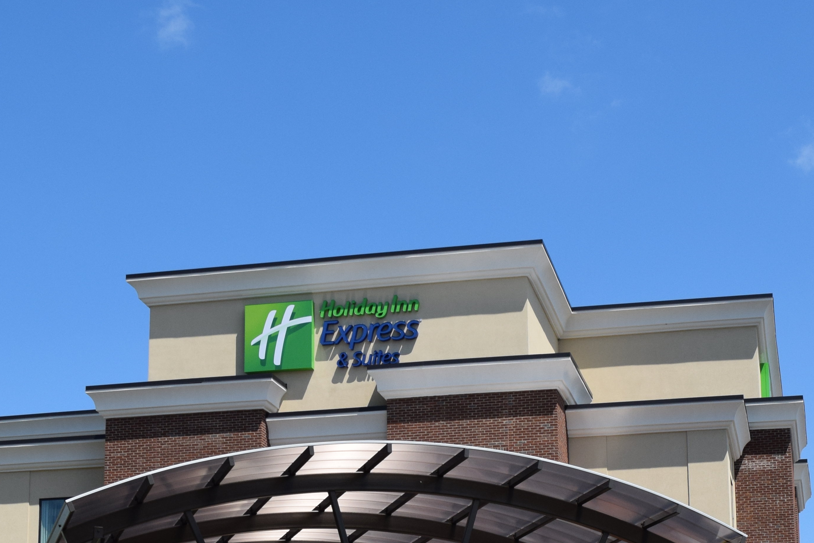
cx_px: 498
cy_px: 581
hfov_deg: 25.9
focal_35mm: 78
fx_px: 1764
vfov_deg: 17.0
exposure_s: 1/2000
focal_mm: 24
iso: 400
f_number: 6.7
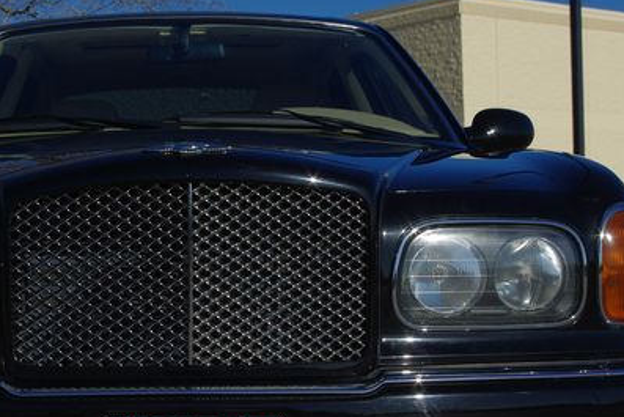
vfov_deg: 17.2
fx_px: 1370
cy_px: 320
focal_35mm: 79
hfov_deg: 25.5
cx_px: 187
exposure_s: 1/750
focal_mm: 32.5
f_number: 9.5
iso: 100
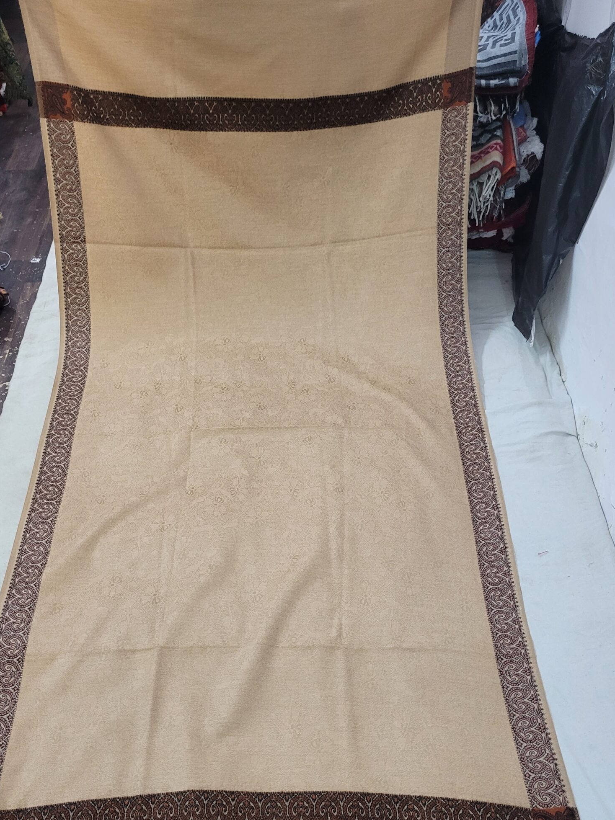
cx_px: 267
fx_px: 806
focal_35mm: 34
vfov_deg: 53.6
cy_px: 495
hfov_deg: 41.7
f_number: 1.8
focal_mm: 5.4
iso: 320
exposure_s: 1/50
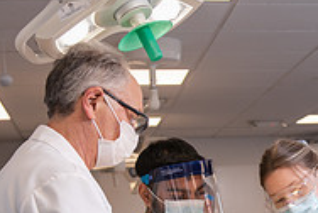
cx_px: 321
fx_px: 1035
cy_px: 251
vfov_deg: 11.5
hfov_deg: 17.1
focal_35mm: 117
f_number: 4
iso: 320
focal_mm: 38
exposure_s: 1/200
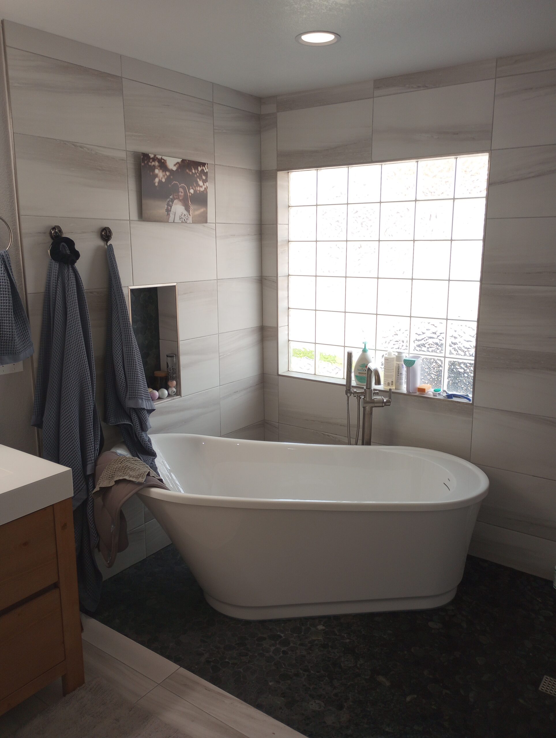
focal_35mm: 28
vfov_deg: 63.4
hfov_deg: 49.9
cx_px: 278
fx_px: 598
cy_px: 369
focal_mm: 4.27
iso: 185
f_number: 1.8
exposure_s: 1/50
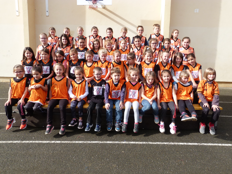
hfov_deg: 67.3
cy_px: 87
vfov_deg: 53.1
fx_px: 174
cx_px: 116
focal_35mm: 26
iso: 80
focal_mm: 4.7
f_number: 5
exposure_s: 1/200
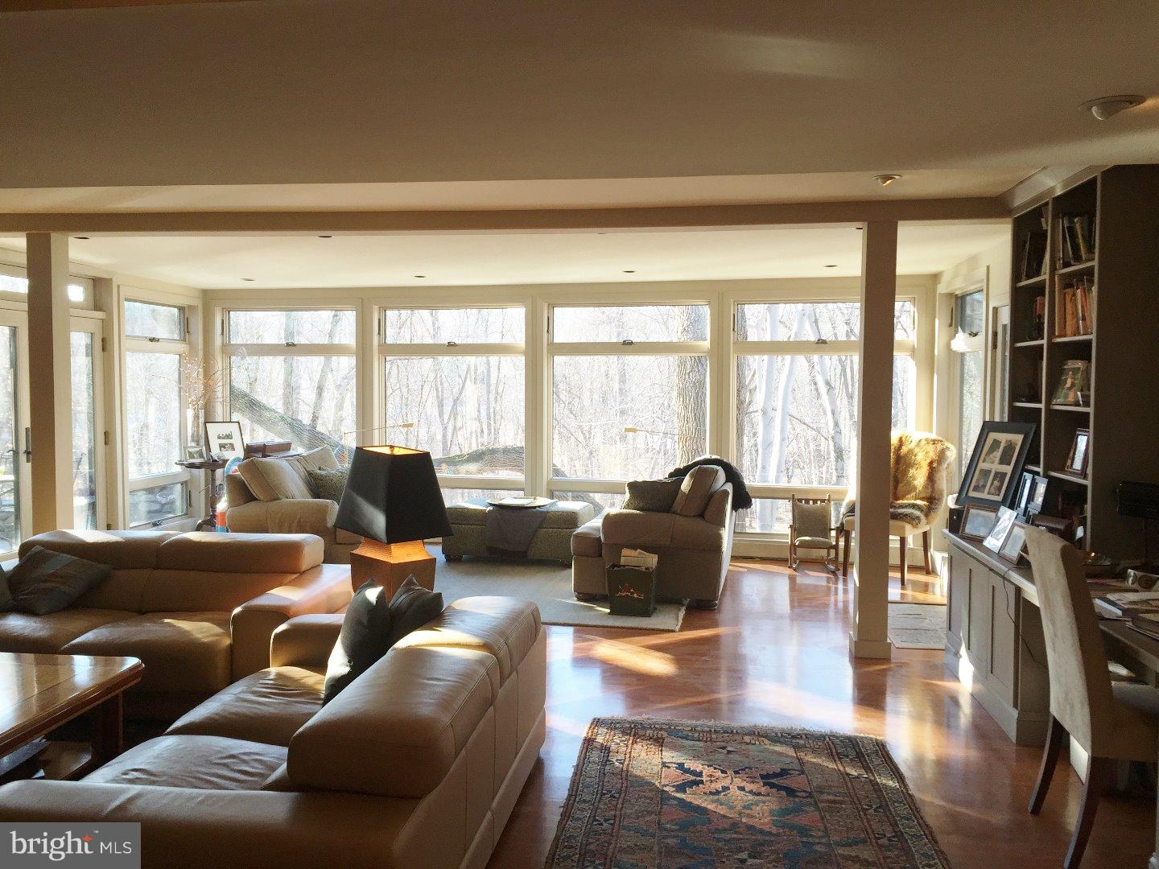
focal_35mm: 29
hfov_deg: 61.7
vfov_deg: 48.2
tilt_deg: -3.5
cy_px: 434
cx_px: 580
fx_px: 971
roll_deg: -0.1
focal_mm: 4.15
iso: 40
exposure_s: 1/60
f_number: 2.2
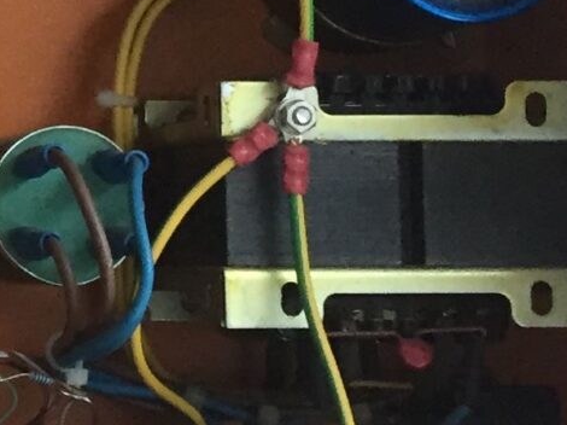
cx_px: -581
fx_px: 2587
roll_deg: -1.6
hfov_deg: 11.3
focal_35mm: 158
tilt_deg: +4.7
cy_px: 97
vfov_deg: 9.4
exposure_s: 1/33
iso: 160
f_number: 2.2
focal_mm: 4.15
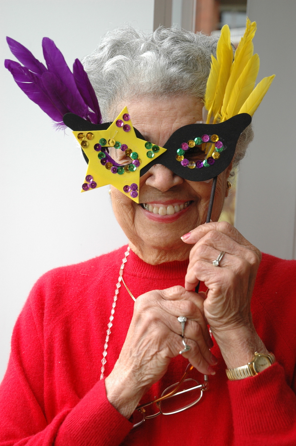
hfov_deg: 20.6
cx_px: 148
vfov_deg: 30.5
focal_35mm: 66
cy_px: 223
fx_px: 816
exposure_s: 1/160
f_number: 4.5
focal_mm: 44
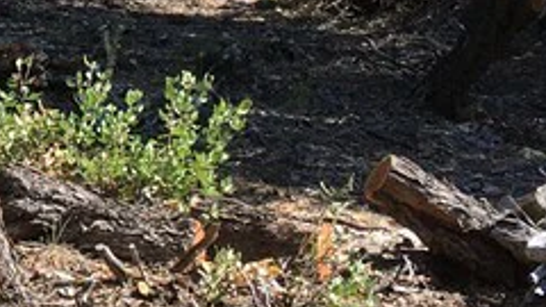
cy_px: 7
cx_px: -259
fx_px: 1954
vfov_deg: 8.9
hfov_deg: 14.8
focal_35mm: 135
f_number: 2.2
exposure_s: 1/574
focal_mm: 4.15
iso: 25
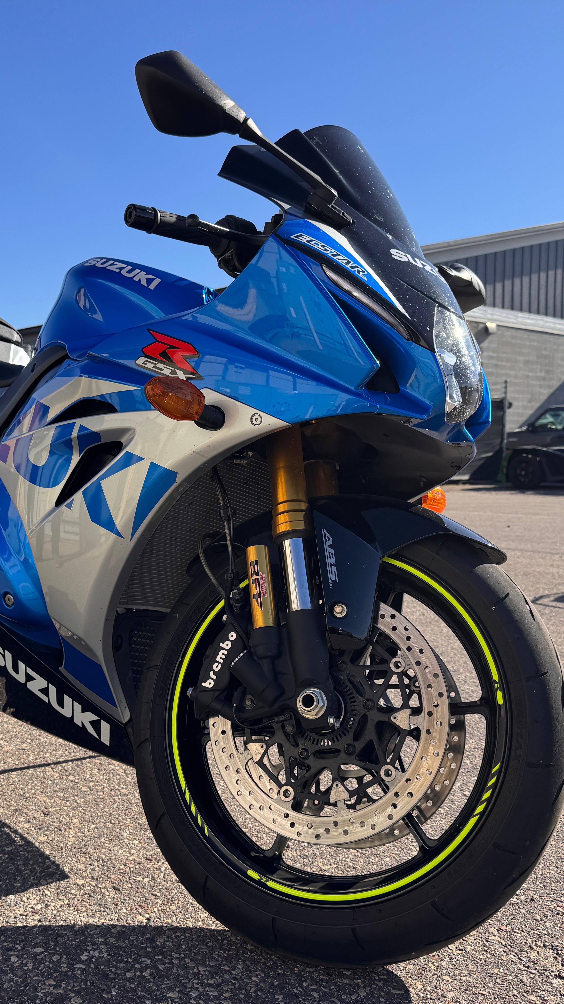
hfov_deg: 33.6
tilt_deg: -2.6
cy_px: 500
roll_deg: -0.1
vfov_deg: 56.6
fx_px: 931
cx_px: 236
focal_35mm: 35
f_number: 1.78
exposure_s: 1/2833
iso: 80
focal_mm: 6.76
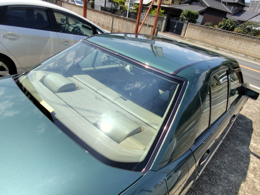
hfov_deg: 98.2
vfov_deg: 81.7
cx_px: 130
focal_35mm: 15
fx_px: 113
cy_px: 98
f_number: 2.4
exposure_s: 1/853
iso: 50
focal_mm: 1.6
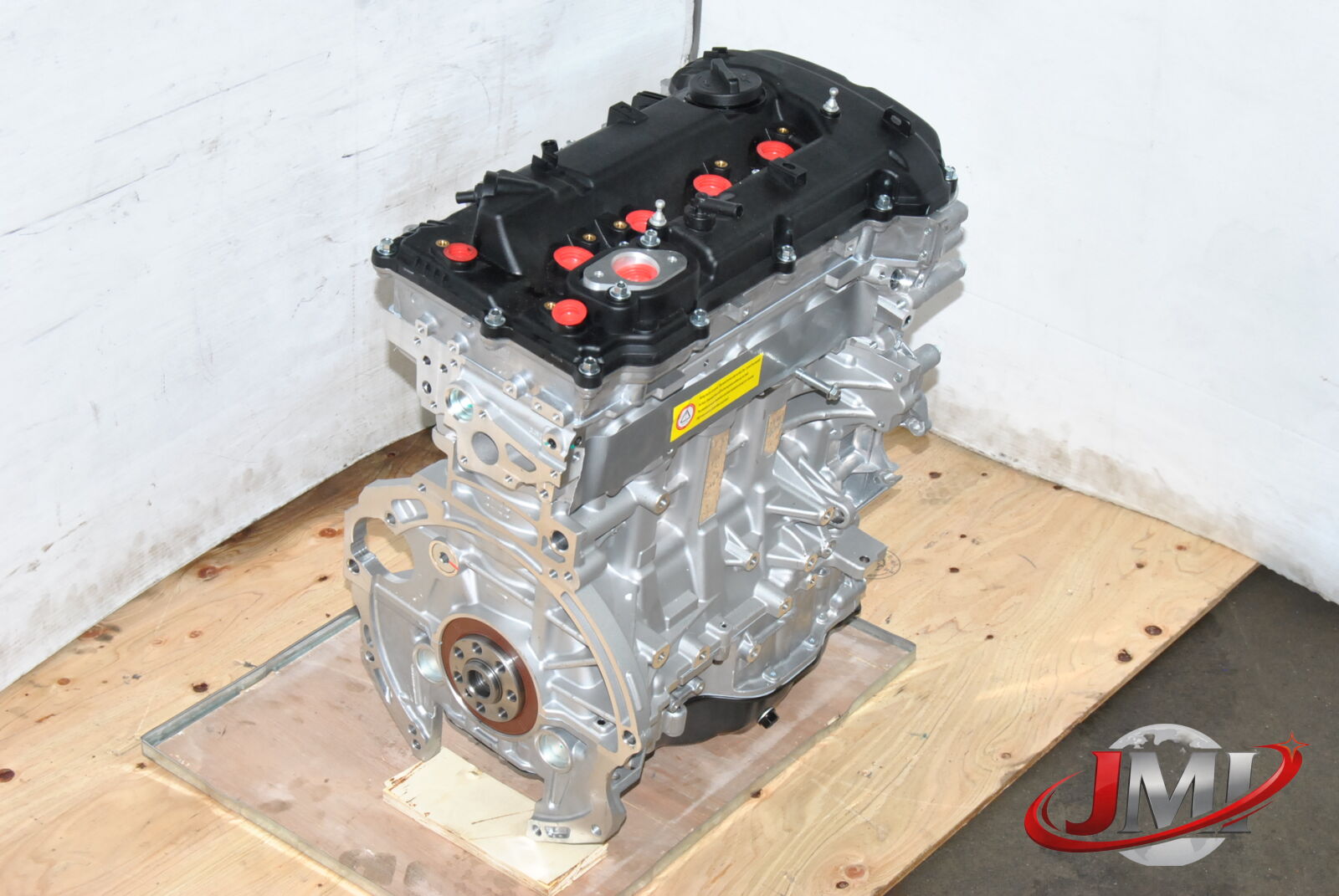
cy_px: 448
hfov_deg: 33.4
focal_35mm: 60
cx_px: 670
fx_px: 2234
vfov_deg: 22.7
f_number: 11
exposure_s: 1/200
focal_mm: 40
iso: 800
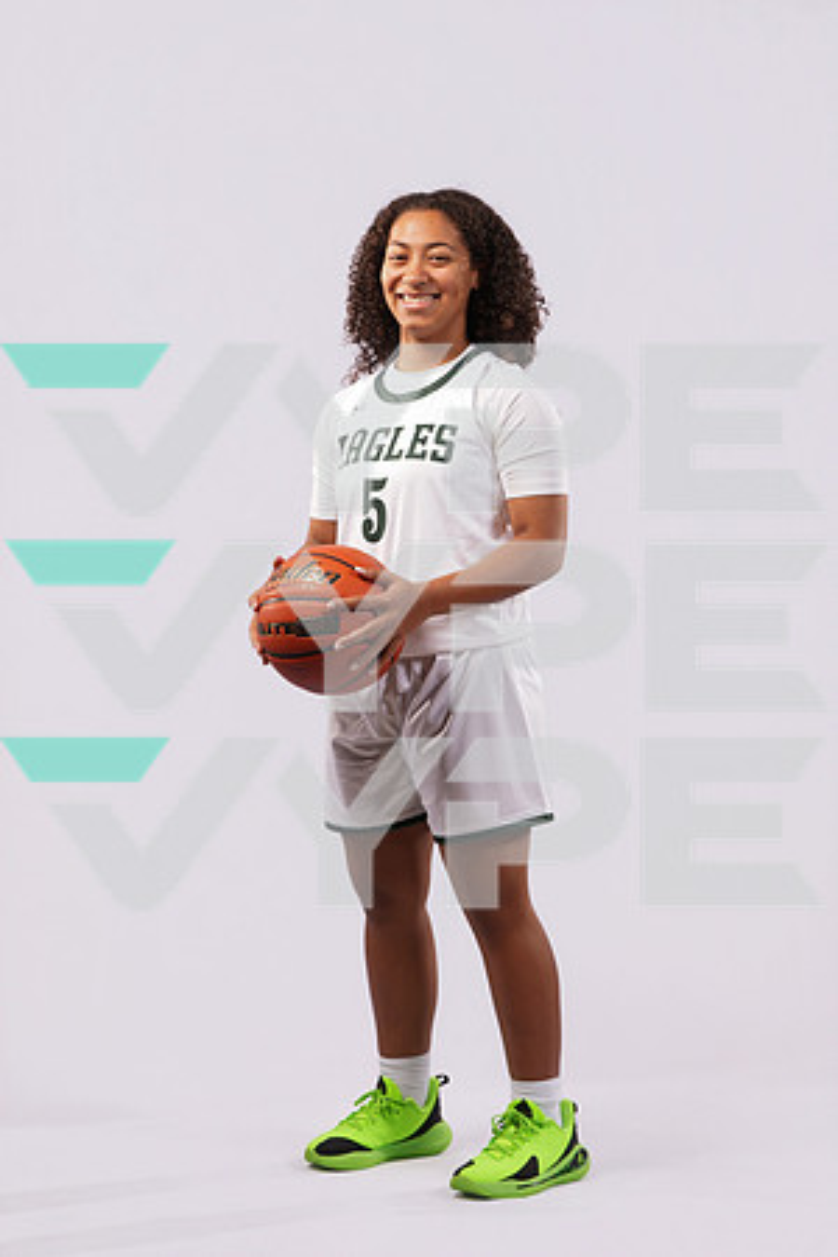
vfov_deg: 24.2
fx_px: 2933
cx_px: 419
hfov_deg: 16.3
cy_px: 628
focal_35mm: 84
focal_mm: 84
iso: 160
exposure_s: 1/125
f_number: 11
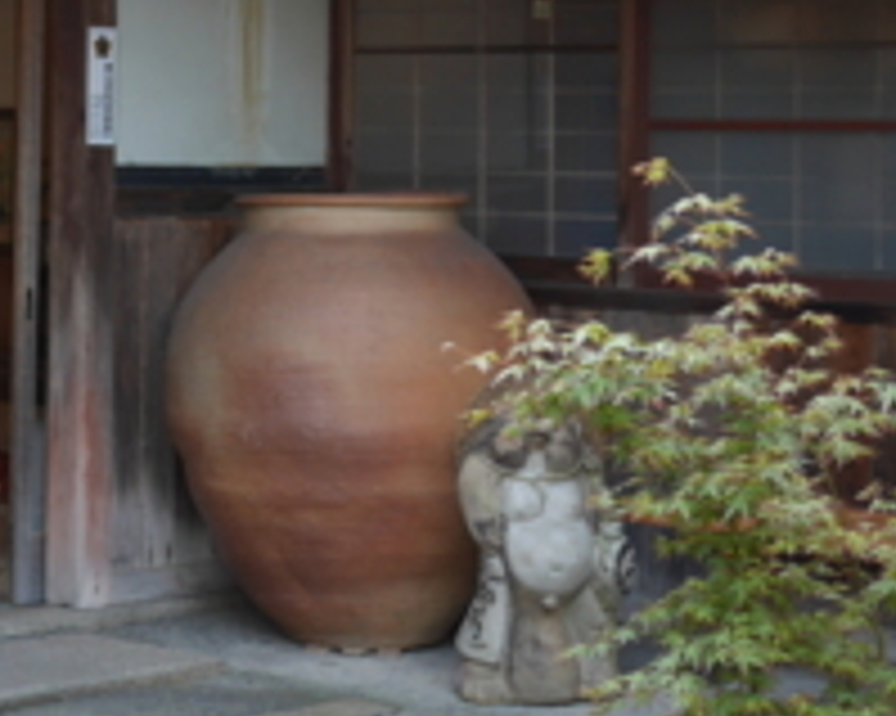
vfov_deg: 12.9
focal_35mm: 118
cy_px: 65
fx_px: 3128
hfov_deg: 15.6
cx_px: -212
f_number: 2
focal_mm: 20
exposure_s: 1/160
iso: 200
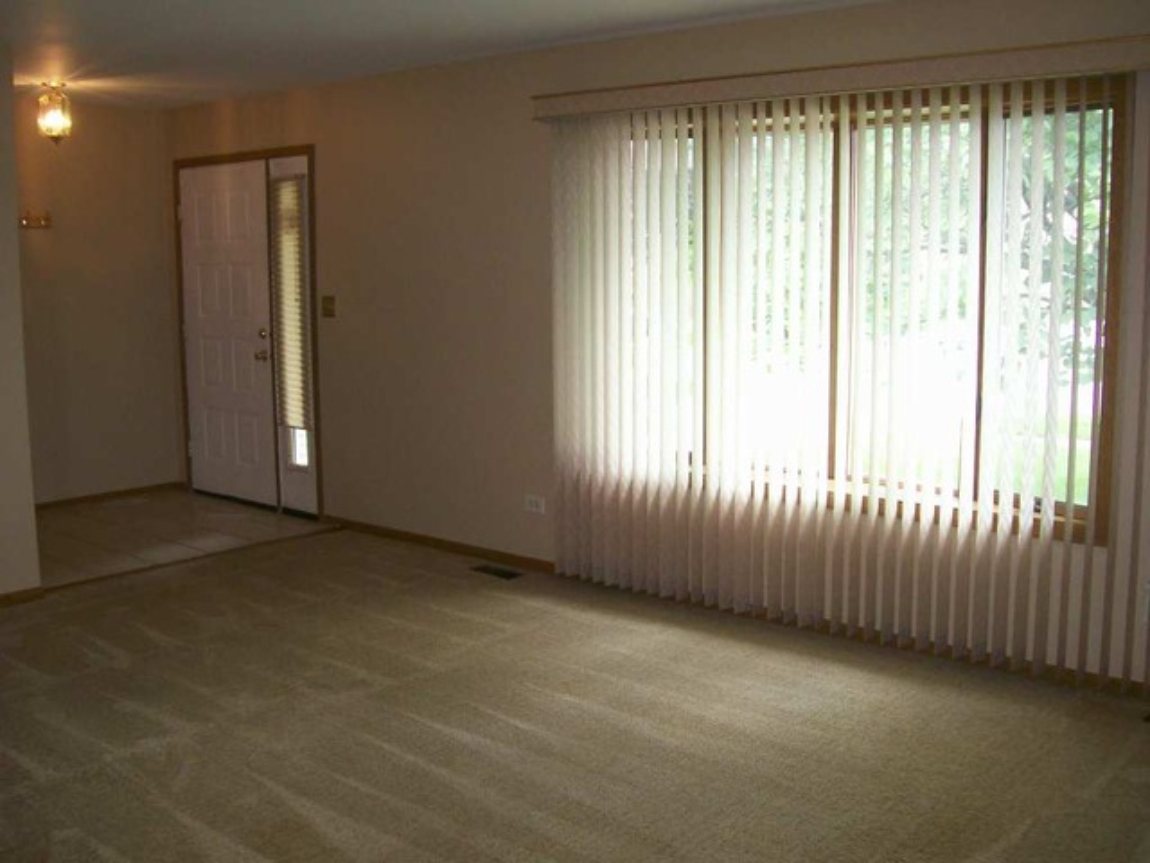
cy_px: 432
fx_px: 1196
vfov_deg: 39.7
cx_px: 575
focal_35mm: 36
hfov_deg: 51.4
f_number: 2.7
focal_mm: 6
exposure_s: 1/64
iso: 140
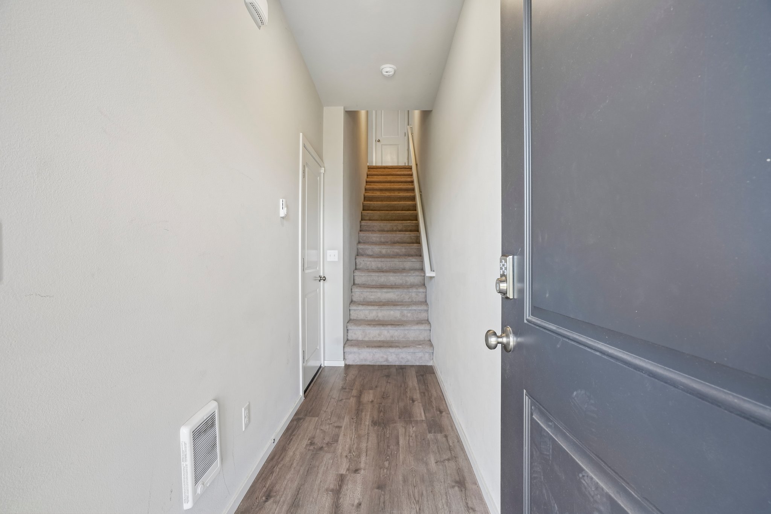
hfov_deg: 96.7
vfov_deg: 73.7
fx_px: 343
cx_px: 386
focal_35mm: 16
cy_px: 257
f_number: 8
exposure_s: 1/20
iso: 400
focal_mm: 16
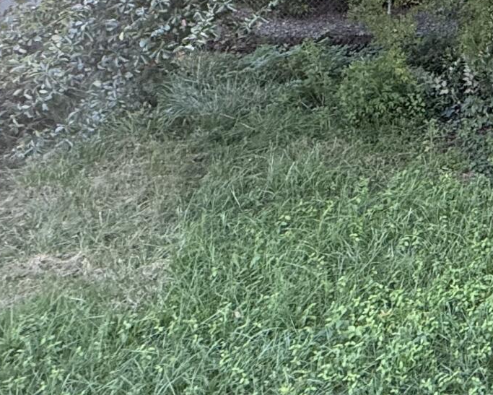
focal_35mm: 60
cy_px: -97
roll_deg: -2.4
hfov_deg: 23.5
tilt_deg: -4.6
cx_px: 784
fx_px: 876
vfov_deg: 23.0
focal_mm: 2.22
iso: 125
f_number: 2.2
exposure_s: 1/99
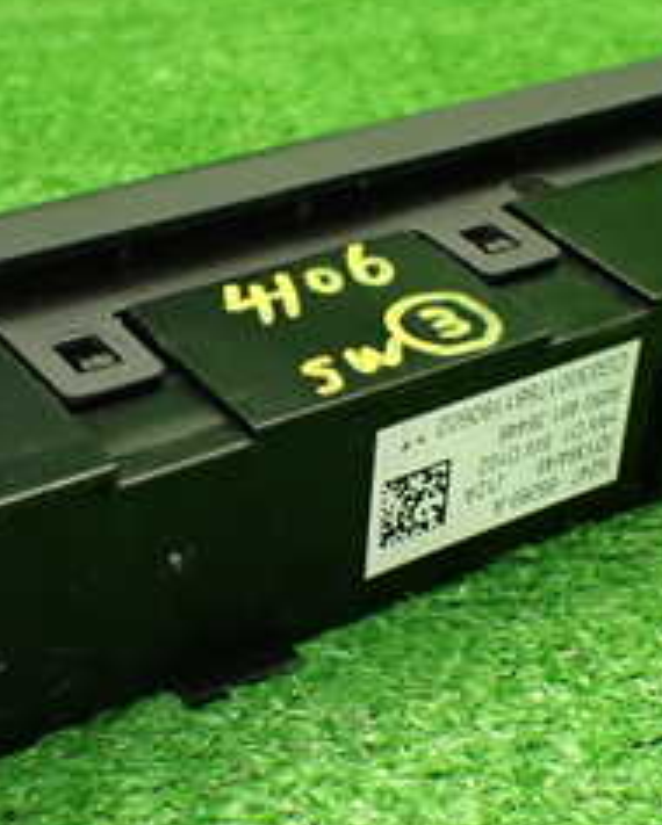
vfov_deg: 25.7
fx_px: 1810
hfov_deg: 20.7
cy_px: 428
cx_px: 307
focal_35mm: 74
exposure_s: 1/125
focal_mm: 5.4
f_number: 2.3
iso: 800
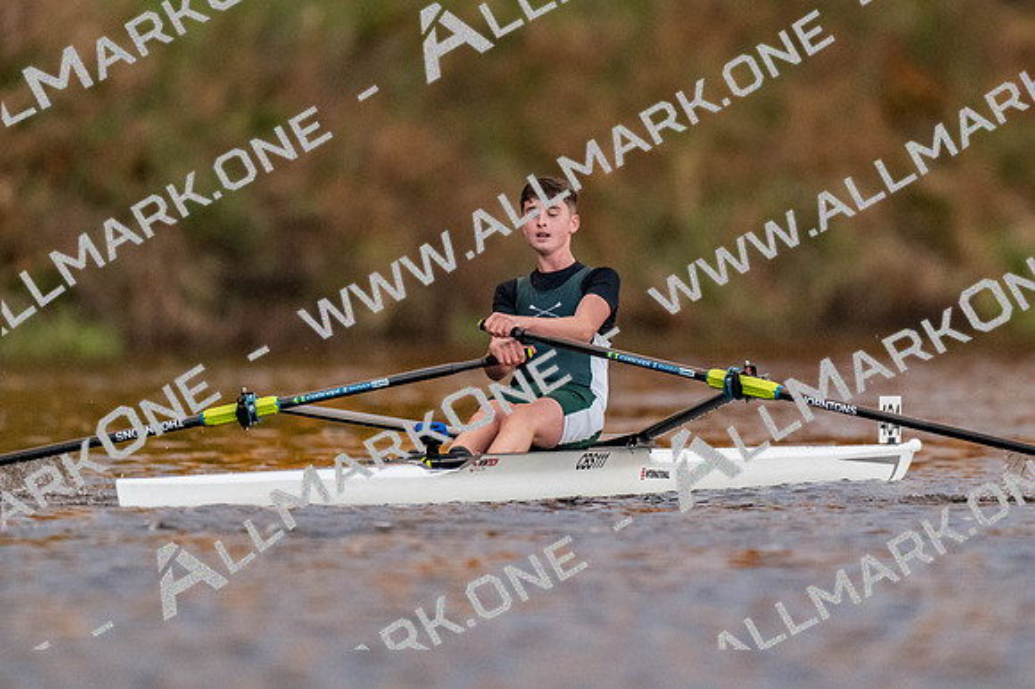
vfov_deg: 1.5
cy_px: 344
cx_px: 518
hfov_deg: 2.3
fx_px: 25859
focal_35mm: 900
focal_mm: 600
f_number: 4
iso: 4500
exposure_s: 1/2000
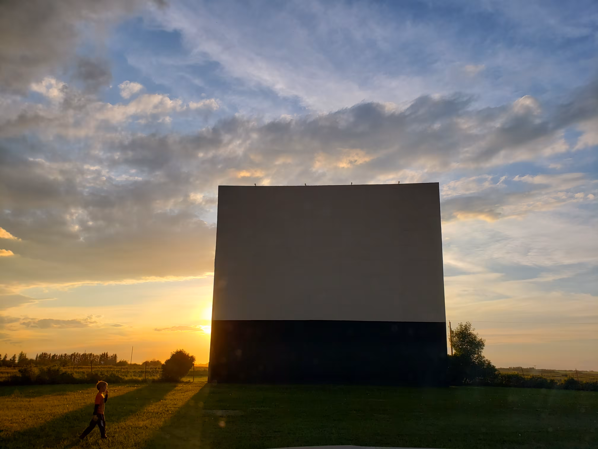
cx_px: 299
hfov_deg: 67.3
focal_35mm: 26
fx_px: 449
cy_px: 224
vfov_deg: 53.1
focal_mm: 4.3
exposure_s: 1/606
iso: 50
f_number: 2.4
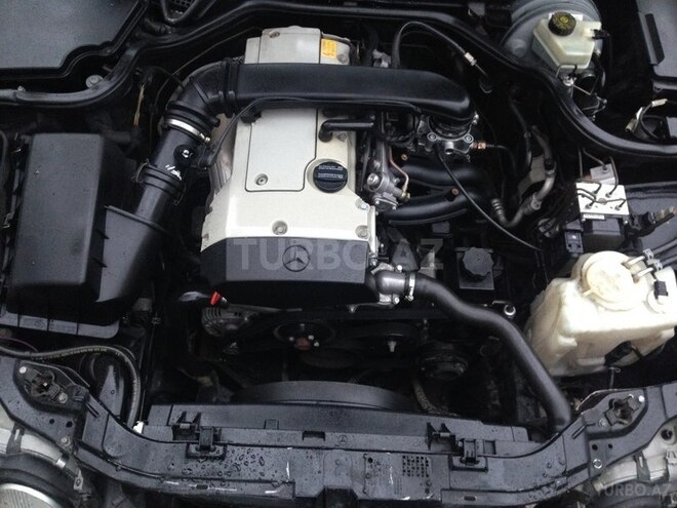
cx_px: 338
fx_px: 645
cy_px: 254
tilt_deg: -63.6
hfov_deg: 55.4
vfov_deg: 42.9
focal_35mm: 33
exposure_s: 1/20
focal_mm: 4.12
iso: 320
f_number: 2.4
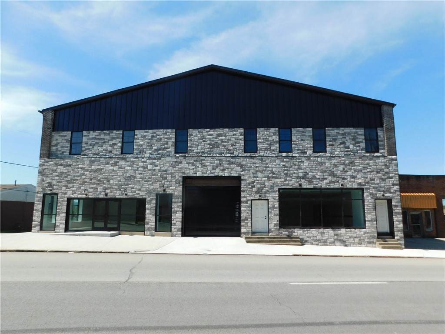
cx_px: 222
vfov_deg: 58.9
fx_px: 296
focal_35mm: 23
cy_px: 167
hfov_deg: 73.9
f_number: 3
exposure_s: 1/1500
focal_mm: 4
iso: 125
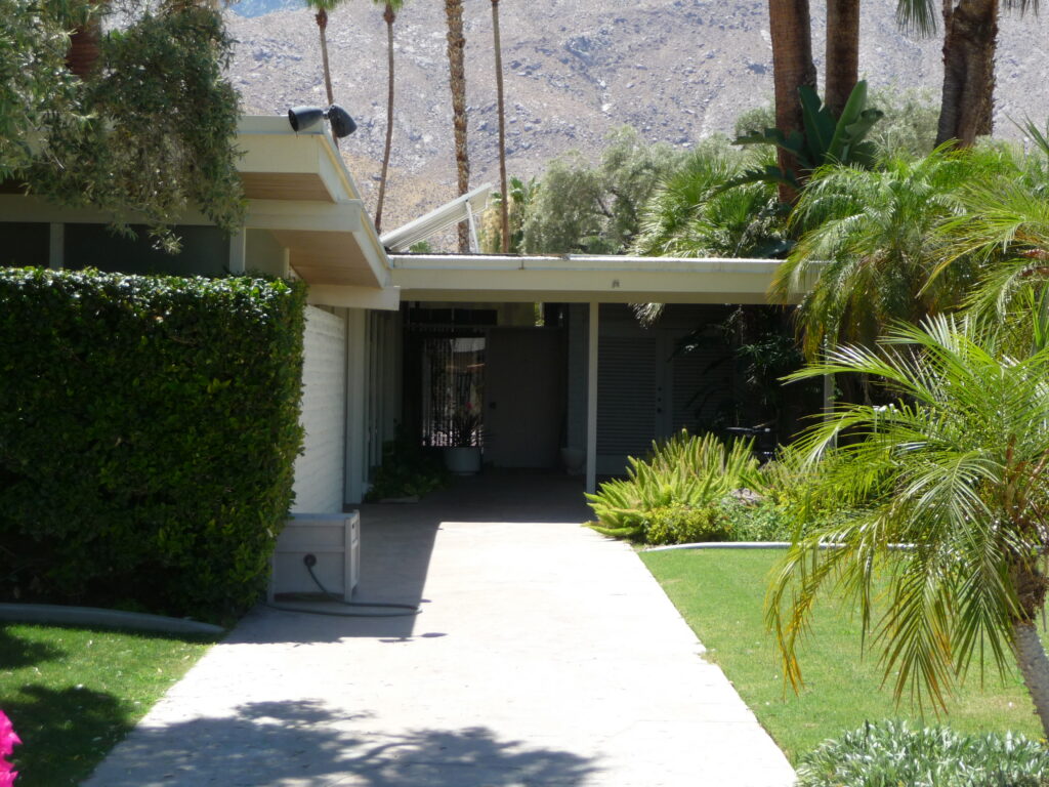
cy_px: 394
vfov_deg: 21.9
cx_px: 524
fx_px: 2030
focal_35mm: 67
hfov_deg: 29.0
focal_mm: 11.3
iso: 100
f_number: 4.5
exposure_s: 1/400
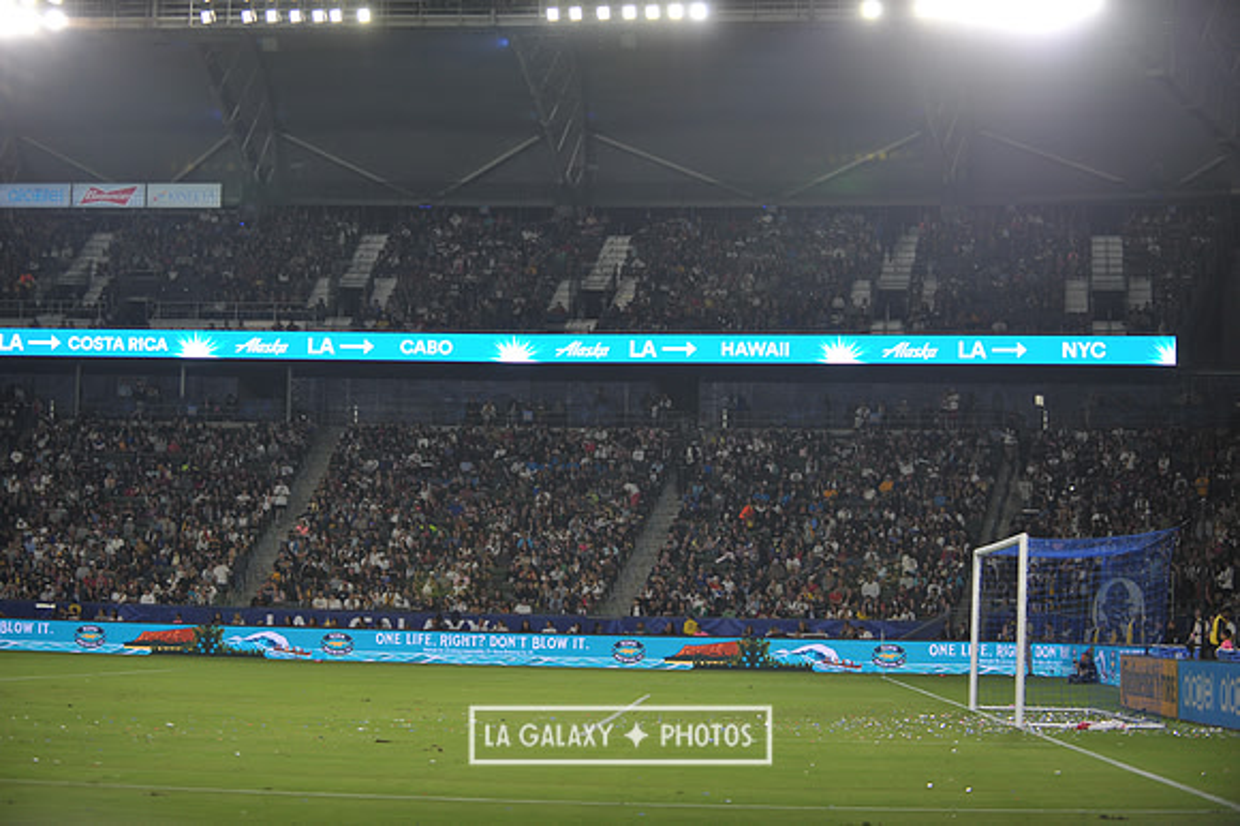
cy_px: 413
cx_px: 620
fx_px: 2685
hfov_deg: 26.0
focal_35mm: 78
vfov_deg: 17.5
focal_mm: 78
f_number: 2.8
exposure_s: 1/1250
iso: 1250
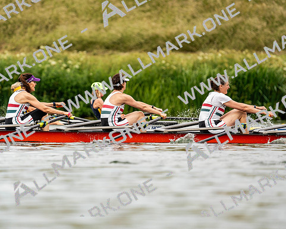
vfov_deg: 2.7
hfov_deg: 3.4
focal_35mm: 566
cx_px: 134
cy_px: 114
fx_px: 4792
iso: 250
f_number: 6.3
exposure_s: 1/2000
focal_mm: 500
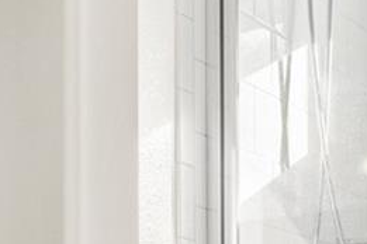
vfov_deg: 12.8
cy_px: 426
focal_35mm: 98
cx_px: 195
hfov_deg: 20.8
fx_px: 999
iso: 160
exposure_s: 1/8
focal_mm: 16
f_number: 8
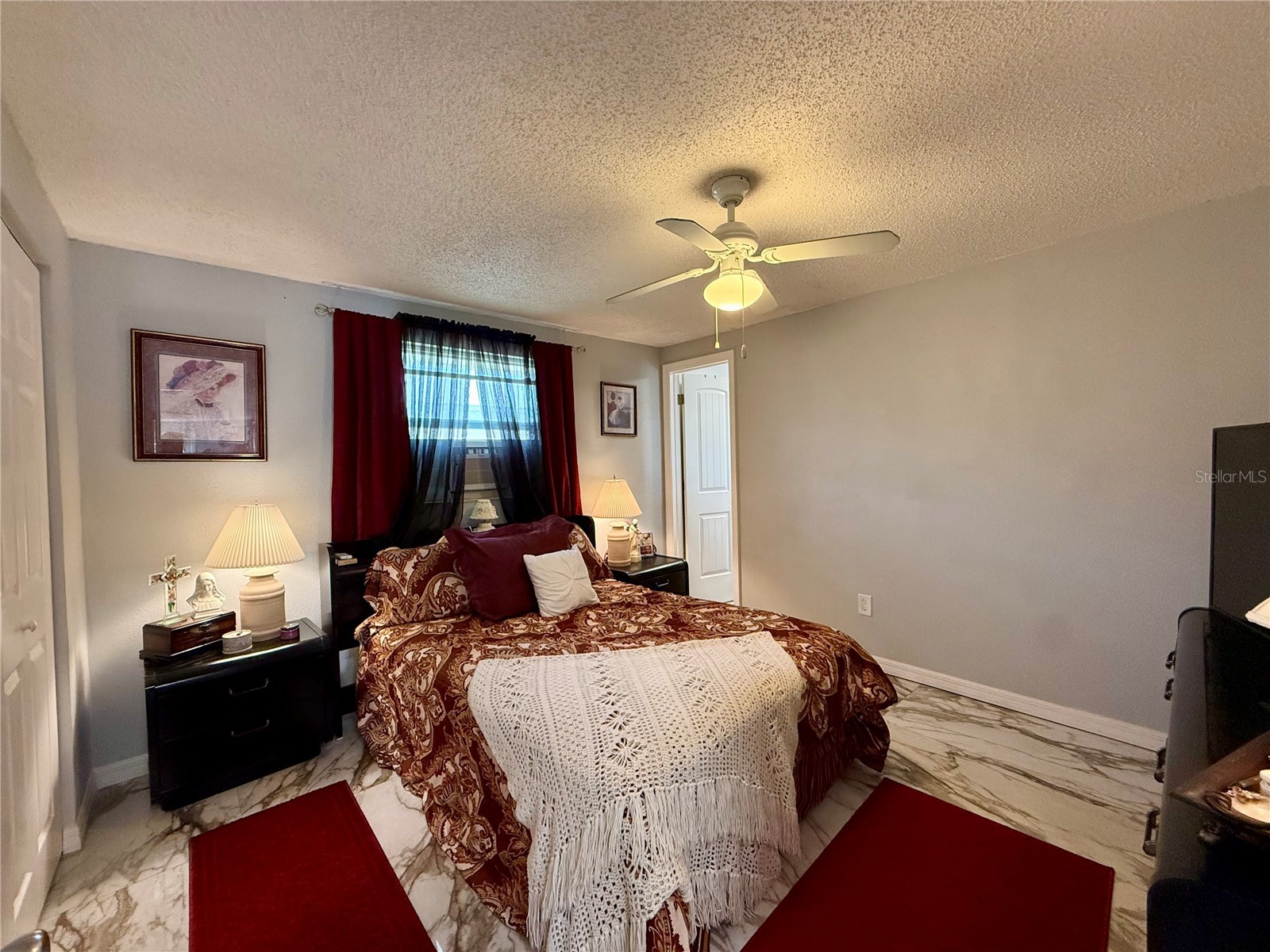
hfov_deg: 102.1
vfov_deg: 85.7
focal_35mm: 14
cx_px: 635
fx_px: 514
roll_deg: +1.2
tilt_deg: -0.4
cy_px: 476
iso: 500
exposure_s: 1/120
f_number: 2.2
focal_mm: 2.22
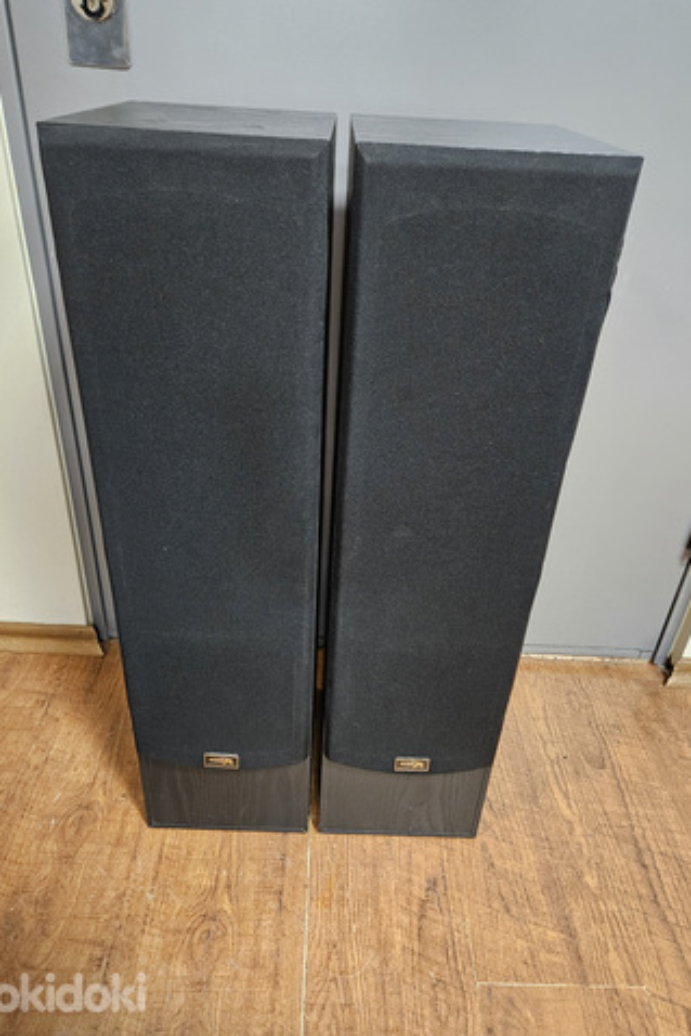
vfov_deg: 71.5
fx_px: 719
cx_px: 337
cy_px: 527
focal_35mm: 25
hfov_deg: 51.3
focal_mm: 5.4
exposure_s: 1/25
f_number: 1.8
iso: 640
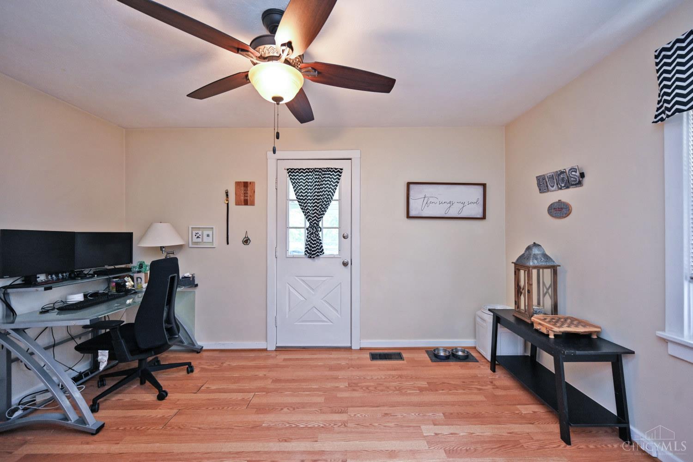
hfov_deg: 104.3
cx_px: 346
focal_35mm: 14
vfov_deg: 81.2
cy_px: 231
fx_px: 269
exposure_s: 1/60
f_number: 4
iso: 400
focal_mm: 14
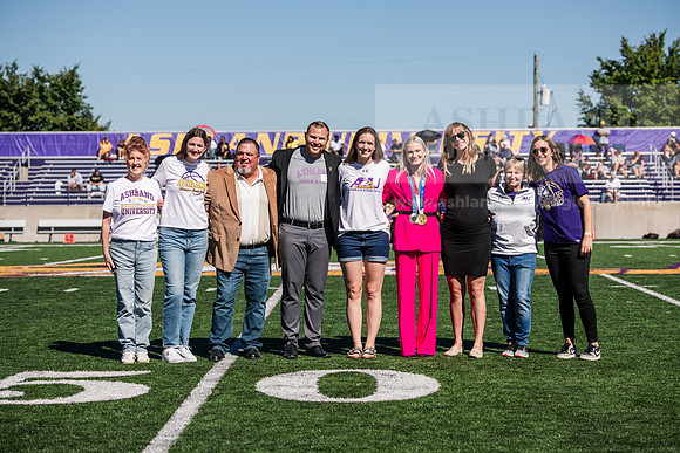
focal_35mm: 92
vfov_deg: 14.9
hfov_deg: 22.1
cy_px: 226
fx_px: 1738
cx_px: 340
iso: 80
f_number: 4.5
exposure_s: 1/800
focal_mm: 92
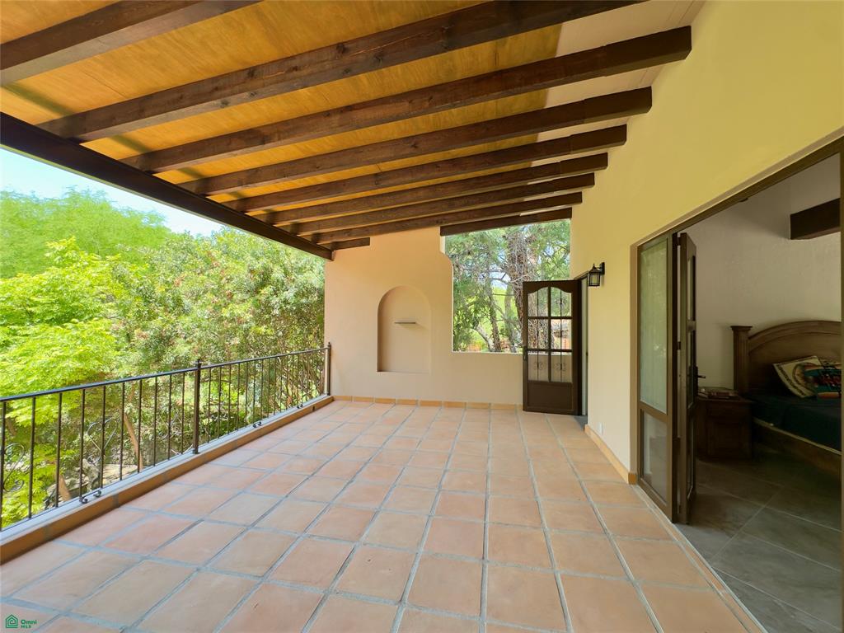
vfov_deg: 85.7
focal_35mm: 14
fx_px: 341
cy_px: 316
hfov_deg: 102.1
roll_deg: -1.6
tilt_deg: +0.5
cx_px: 422
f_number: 2.2
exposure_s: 1/99
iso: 40
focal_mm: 2.22
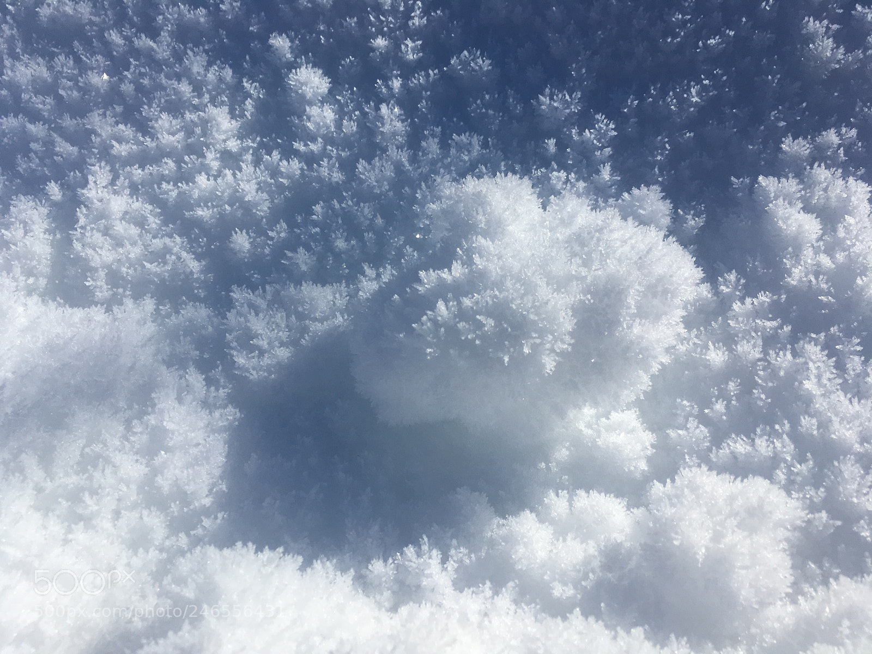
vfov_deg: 48.2
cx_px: 436
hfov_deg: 61.7
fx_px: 731
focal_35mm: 29
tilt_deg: -51.4
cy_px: 327
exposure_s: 1/3663
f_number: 2.2
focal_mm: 4.15
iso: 25
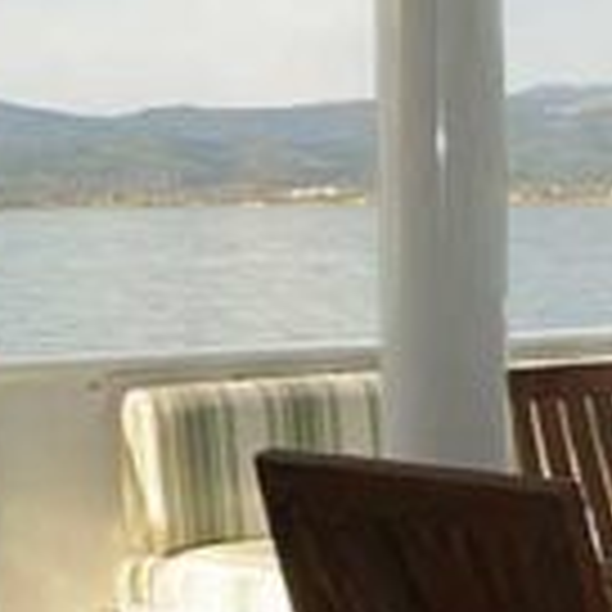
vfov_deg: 14.2
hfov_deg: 13.4
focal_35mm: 122
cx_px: 940
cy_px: 274
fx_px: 2448
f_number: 18
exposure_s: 1/40
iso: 250
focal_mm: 17
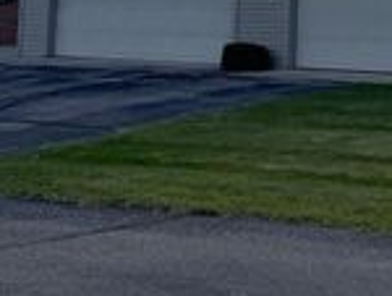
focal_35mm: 120
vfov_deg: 11.9
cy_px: -130
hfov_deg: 16.0
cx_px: 421
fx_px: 1361
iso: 80
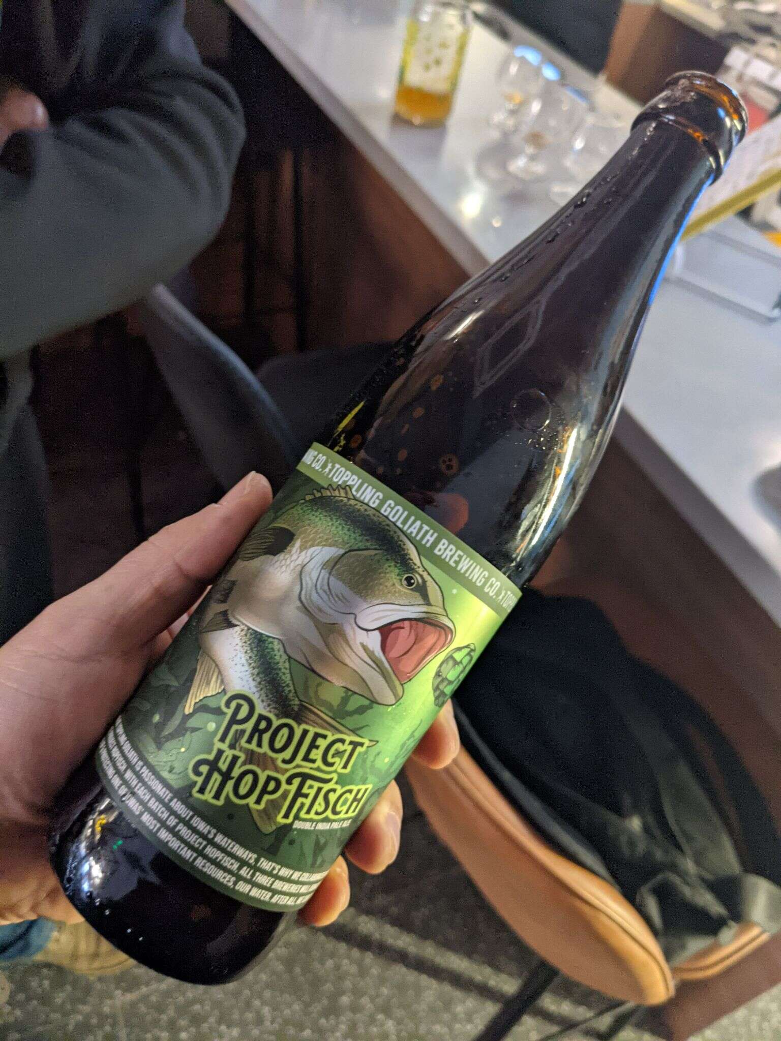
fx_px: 812
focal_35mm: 27
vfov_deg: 65.3
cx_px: 390
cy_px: 520
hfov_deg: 51.4
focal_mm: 4.38
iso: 657
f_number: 1.73
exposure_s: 1/23.8
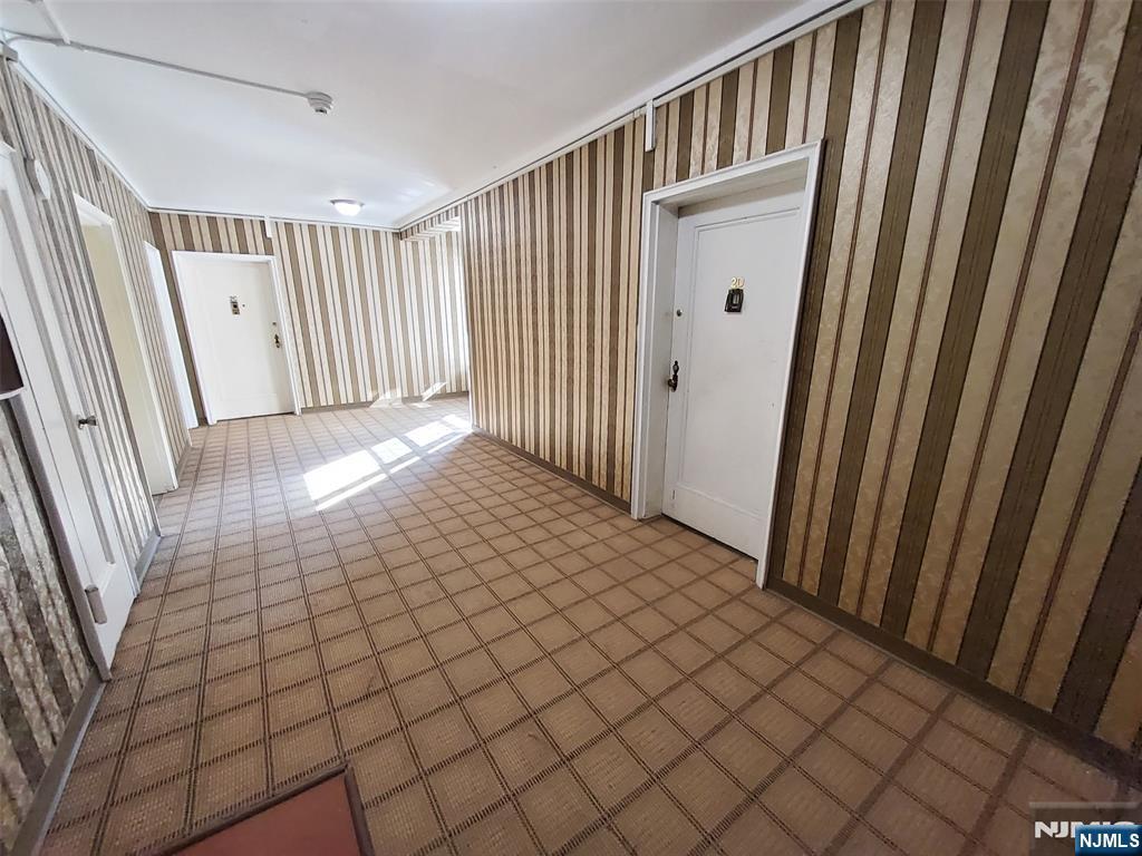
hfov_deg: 106.2
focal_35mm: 13
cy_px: 428
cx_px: 571
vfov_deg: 89.9
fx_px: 429
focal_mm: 1.13
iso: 500
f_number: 2.2
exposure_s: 1/29
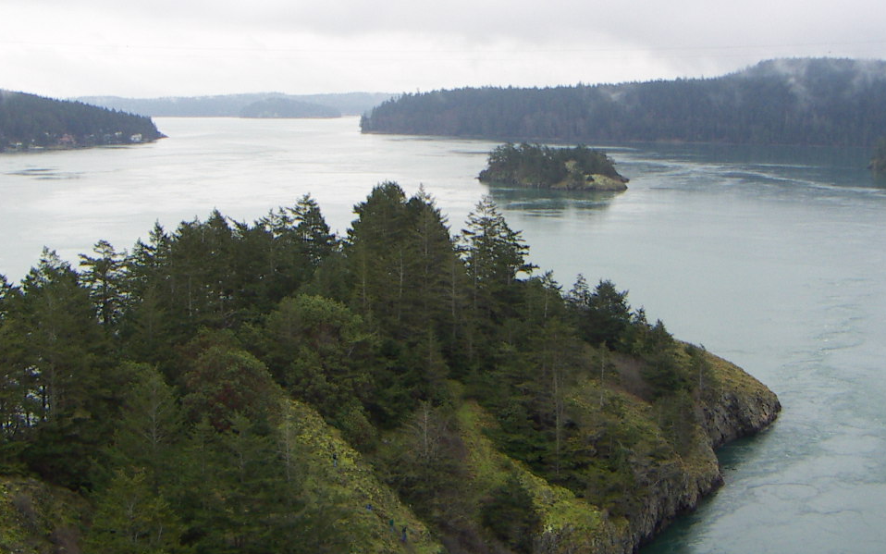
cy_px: 215
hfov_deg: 39.6
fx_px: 1232
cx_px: 423
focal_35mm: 51
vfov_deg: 25.3
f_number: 2.8
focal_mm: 4.7
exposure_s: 1/80
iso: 50
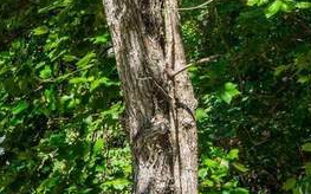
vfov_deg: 10.5
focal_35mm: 124
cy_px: 156
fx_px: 1050
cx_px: -442
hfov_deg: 12.8
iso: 100
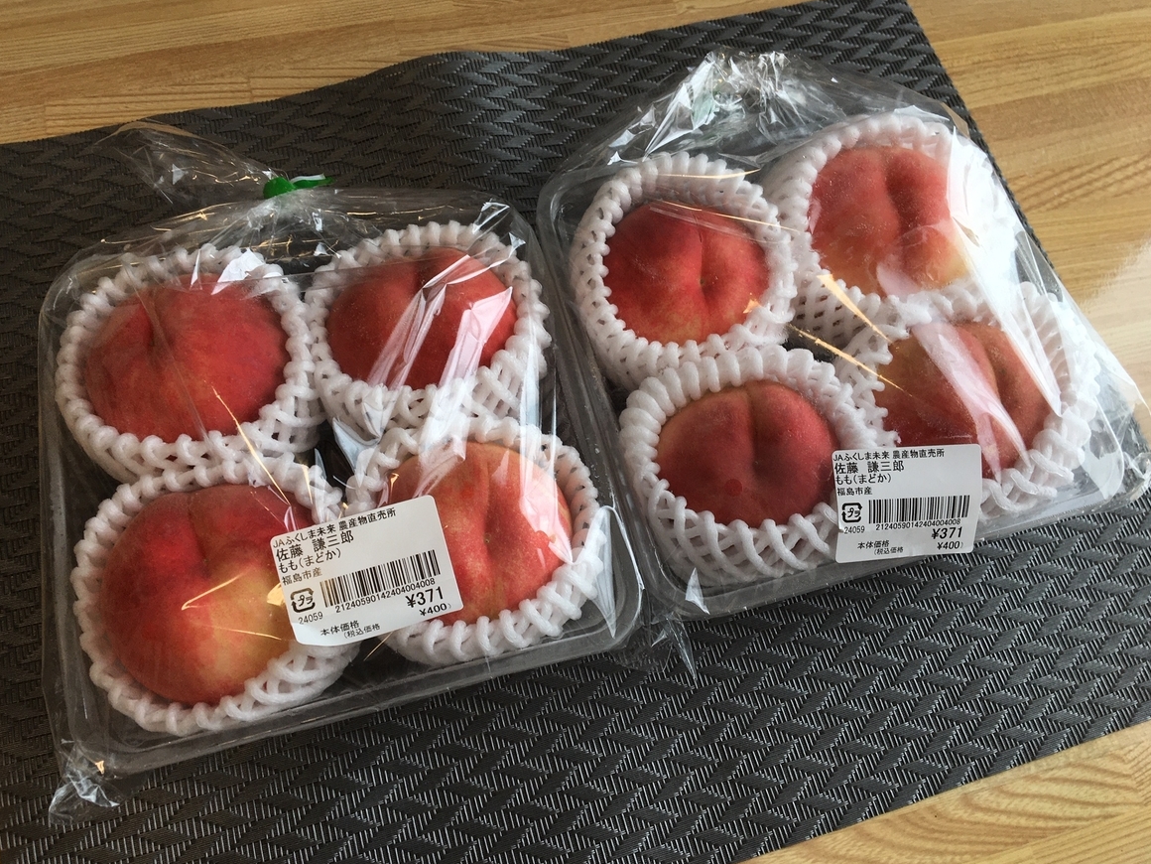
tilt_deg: -68.3
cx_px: 564
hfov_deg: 60.0
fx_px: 998
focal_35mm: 30
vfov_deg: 46.8
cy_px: 421
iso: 32
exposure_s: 1/60
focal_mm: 4.15
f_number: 2.2
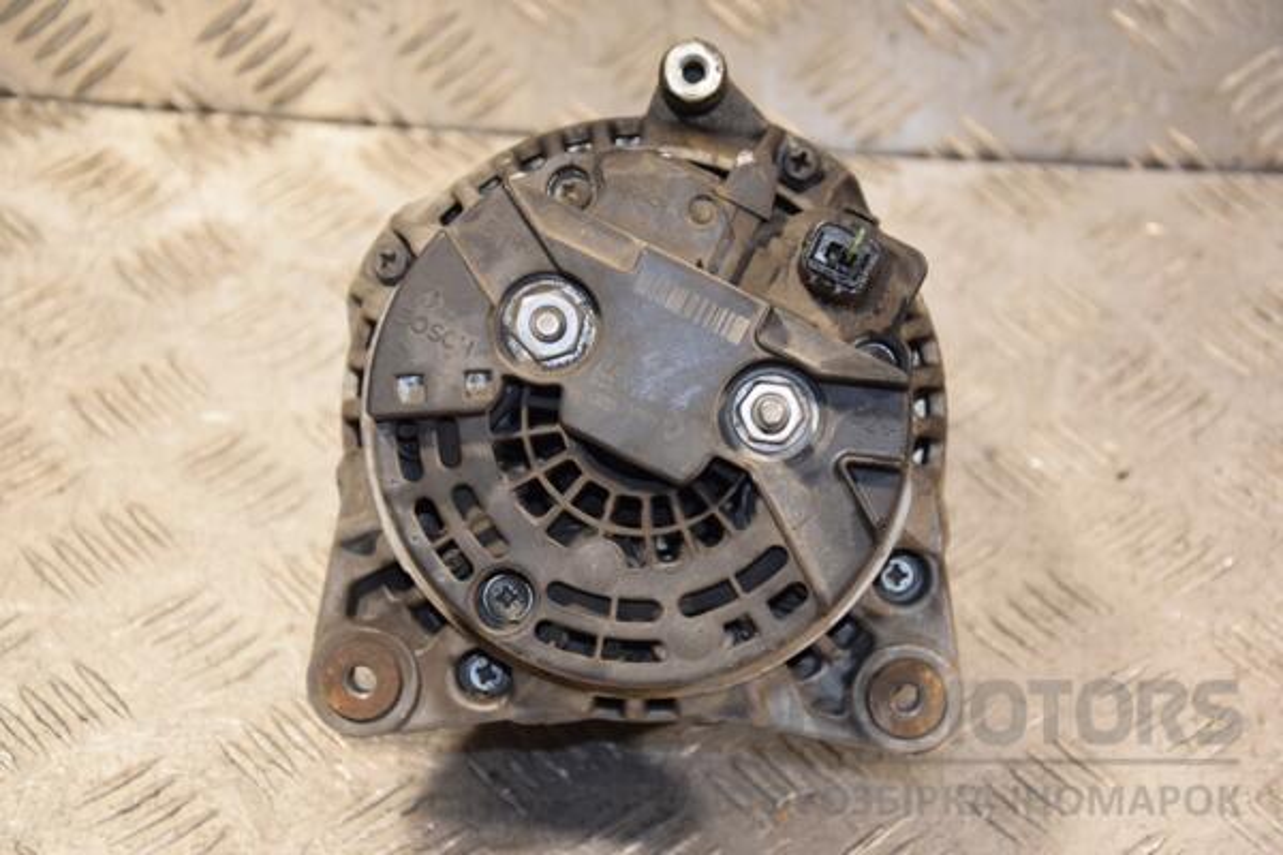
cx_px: 642
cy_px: 428
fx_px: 3528
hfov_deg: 20.6
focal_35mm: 99
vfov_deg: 13.8
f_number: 5.3
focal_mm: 66
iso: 800
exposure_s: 1/100
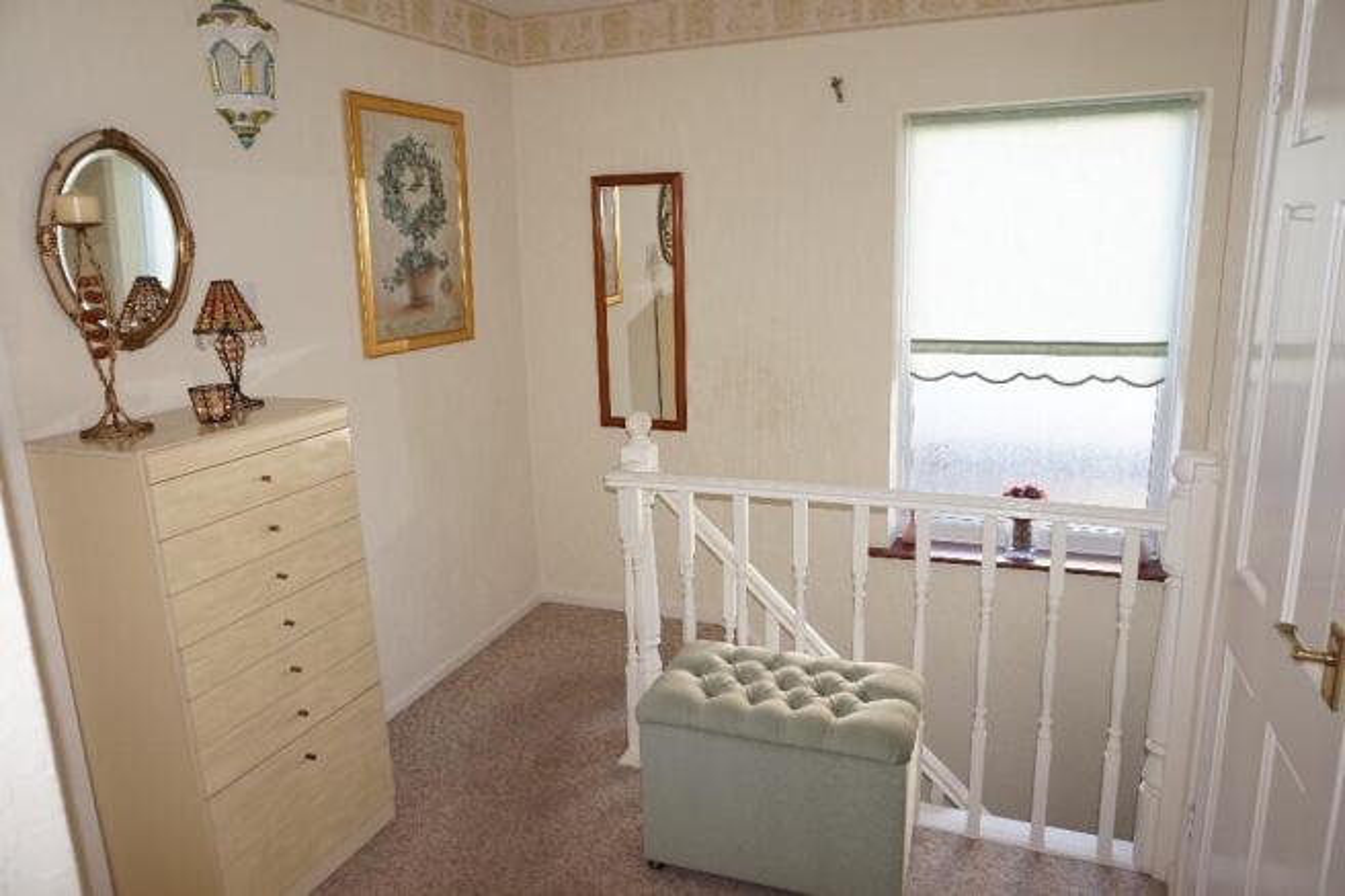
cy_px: 448
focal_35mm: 24
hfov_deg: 73.8
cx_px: 672
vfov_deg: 53.1
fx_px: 896
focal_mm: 16
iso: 200
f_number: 4
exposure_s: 1/60
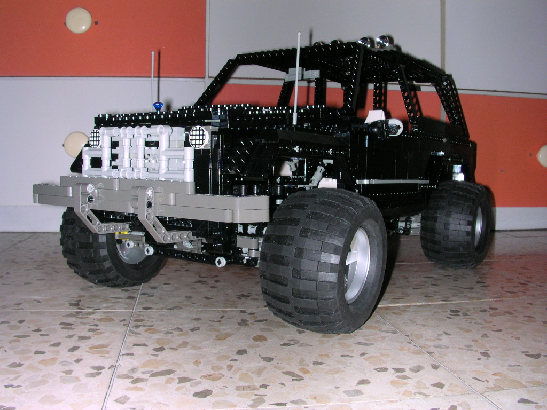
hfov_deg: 50.1
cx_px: 274
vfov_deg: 38.7
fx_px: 585
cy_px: 205
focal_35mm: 37
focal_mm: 5.6
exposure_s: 1/60
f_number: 4.5
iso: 100
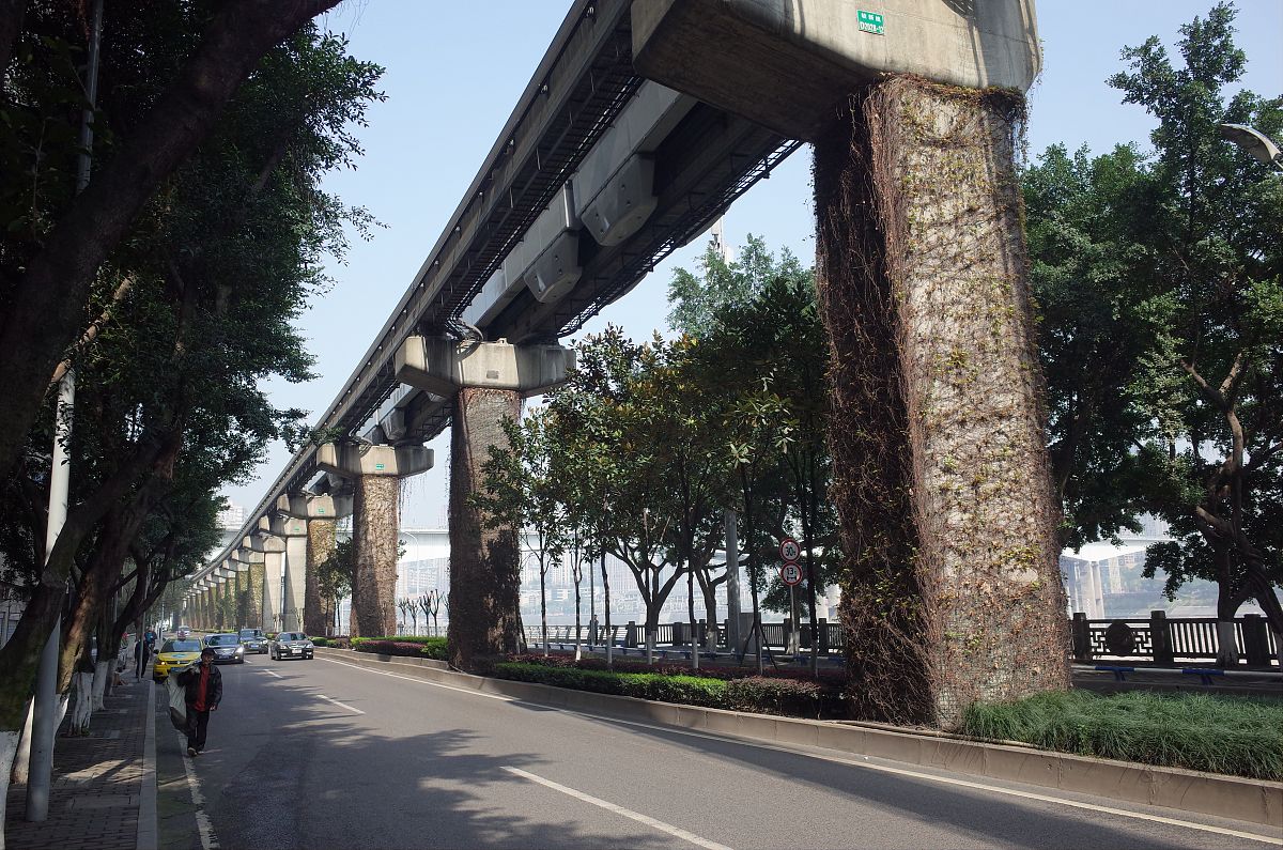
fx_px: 996
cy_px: 425
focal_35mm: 28
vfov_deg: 46.2
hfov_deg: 65.6
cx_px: 642
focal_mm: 18.3
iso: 250
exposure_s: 1/200
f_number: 3.5
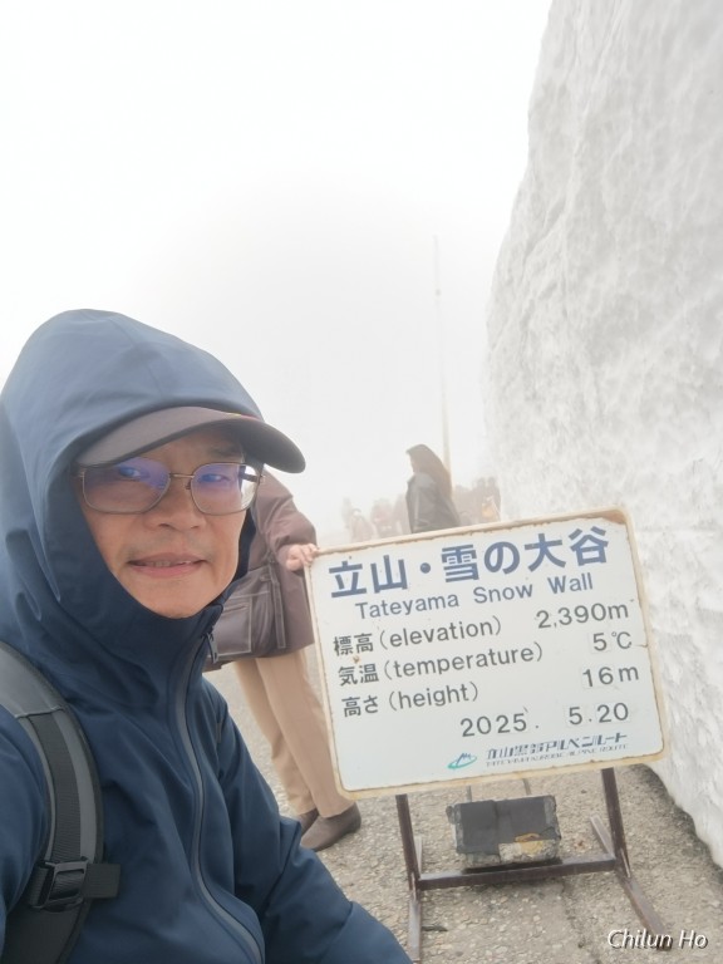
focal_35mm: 24
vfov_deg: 71.6
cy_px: 482
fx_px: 668
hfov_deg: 56.8
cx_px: 362
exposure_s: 1/239
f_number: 2.45
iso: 58
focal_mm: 3.24
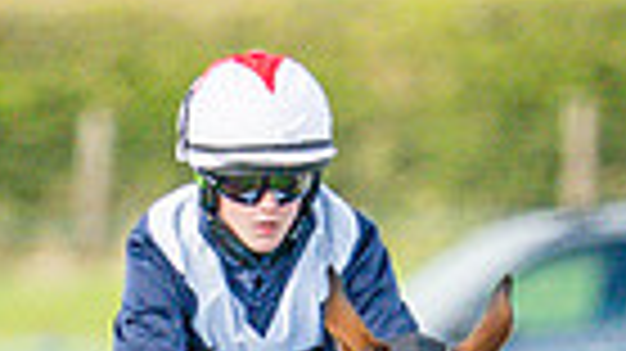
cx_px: 34
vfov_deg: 0.3
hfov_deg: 0.5
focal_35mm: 3997
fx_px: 66308
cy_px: 693
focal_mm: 400
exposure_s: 1/2000
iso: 400
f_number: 4.5
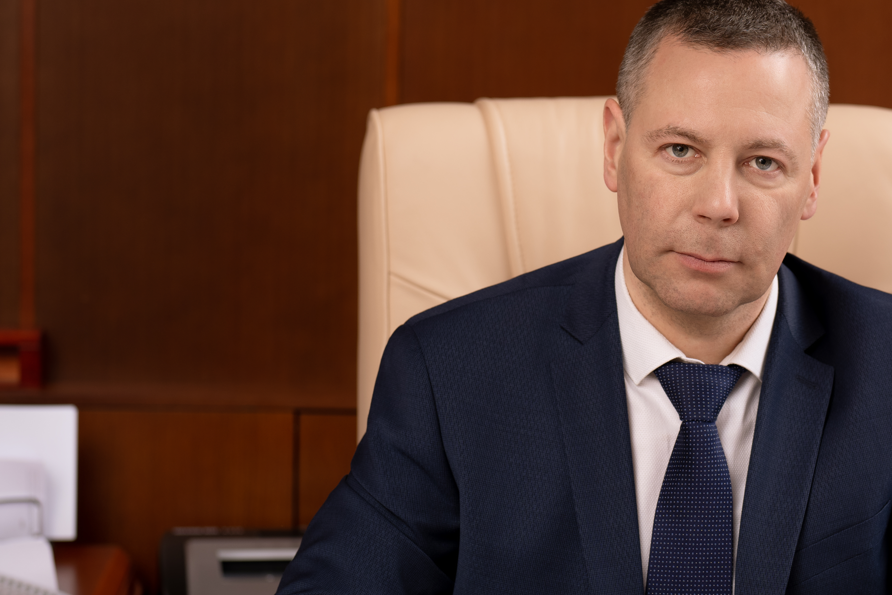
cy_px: 309
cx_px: 661
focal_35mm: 118
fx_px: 2924
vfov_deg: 11.6
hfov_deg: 17.3
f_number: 2.5
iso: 100
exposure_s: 1/200
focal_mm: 50
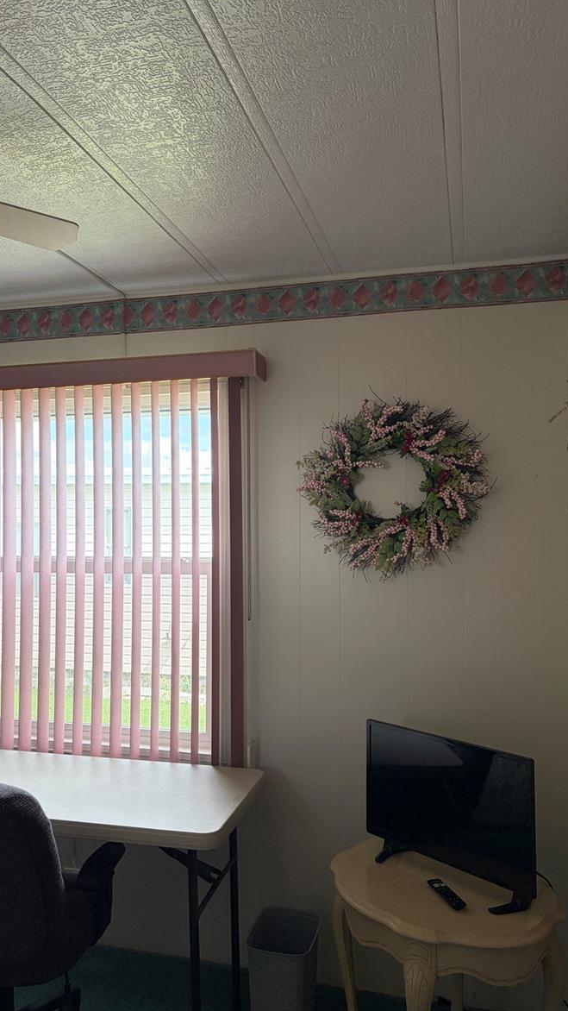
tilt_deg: +2.1
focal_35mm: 29
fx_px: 777
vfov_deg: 66.1
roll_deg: +0.3
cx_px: 243
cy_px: 509
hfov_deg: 40.1
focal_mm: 5.96
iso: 125
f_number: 1.6
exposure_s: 1/234
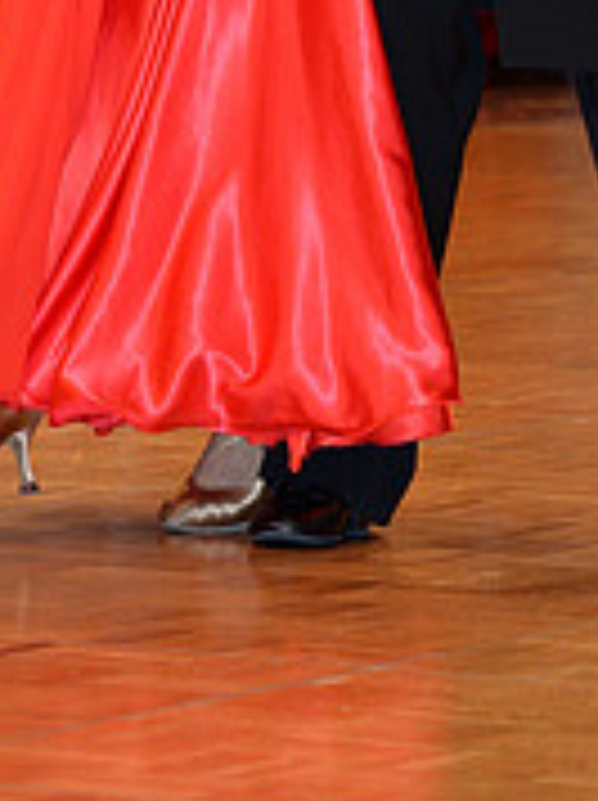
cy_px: -324
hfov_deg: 3.3
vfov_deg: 4.4
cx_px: 268
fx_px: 10482
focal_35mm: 454
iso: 1600
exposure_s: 1/250
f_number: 5.6
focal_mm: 145
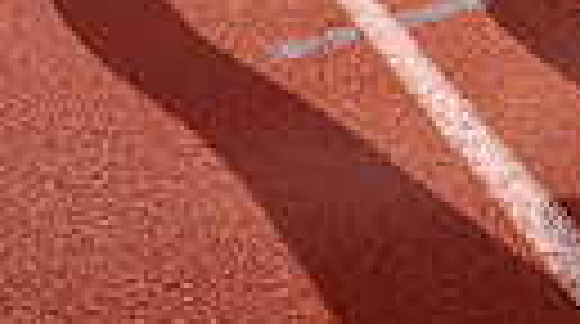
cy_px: -657
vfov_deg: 10.0
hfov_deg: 24.1
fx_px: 1351
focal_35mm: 88
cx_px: 171
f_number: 9
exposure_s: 1/250
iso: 100
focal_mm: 24
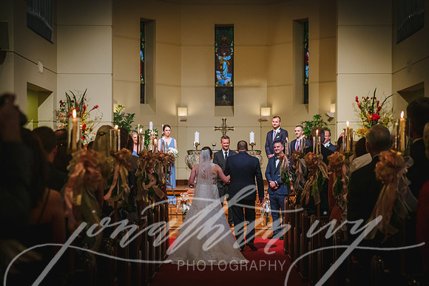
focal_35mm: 70
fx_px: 834
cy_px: 143
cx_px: 214
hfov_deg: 28.8
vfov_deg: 19.5
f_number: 2.8
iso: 2200
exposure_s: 1/125
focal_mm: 70
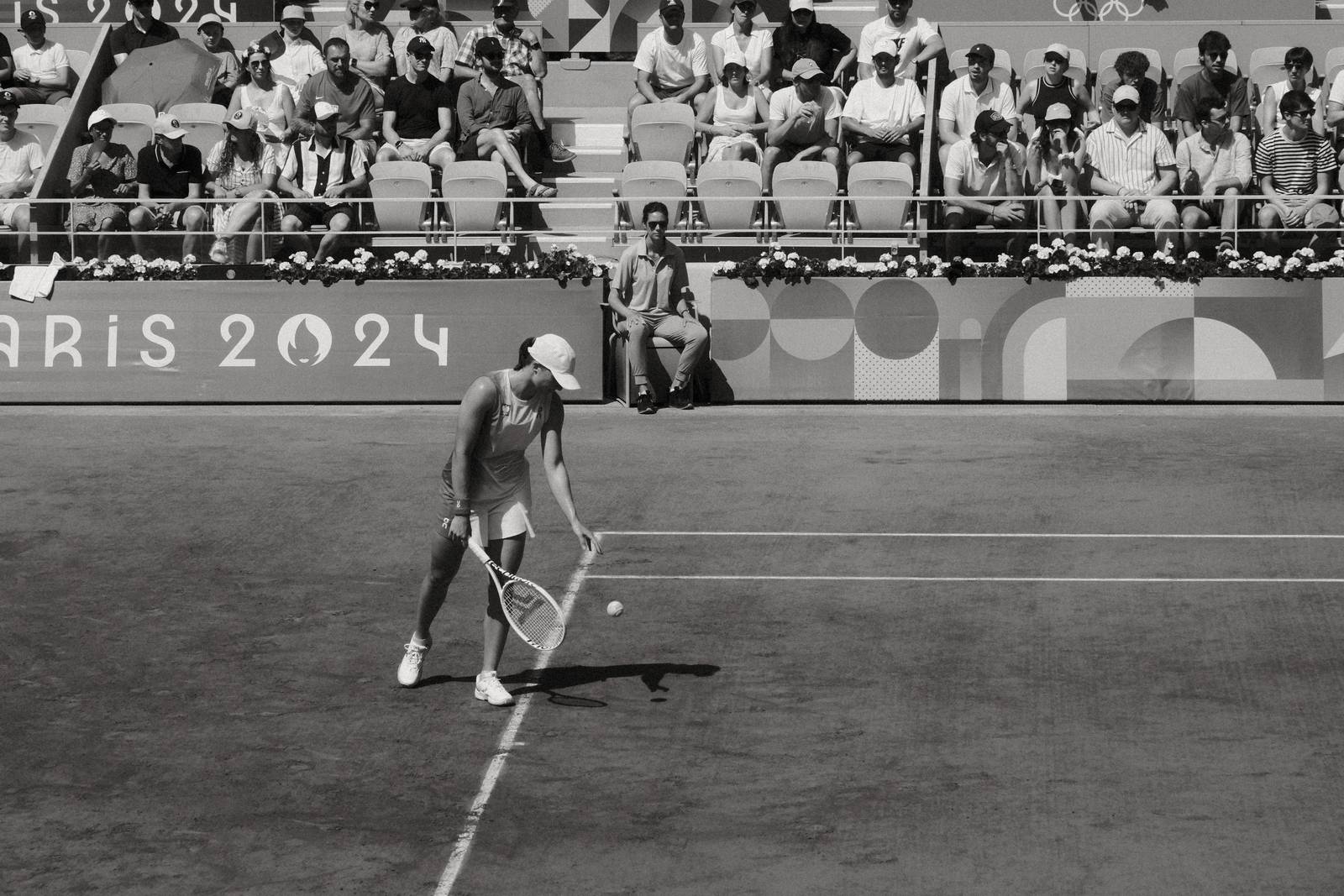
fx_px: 4480
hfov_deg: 17.1
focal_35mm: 120
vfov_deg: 11.4
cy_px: 448
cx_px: 672
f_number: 8
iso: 640
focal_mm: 80
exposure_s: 1/1400
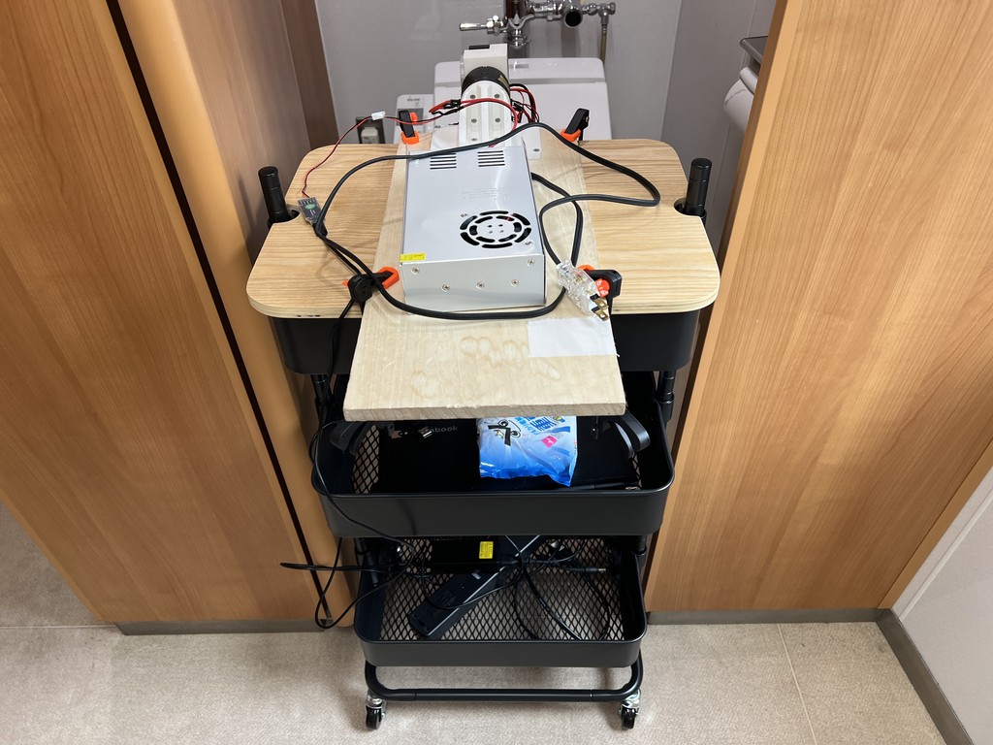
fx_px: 746
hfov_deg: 67.3
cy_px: 372
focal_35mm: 26
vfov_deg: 53.1
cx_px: 496
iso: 80
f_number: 1.5
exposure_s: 1/121
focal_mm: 5.7
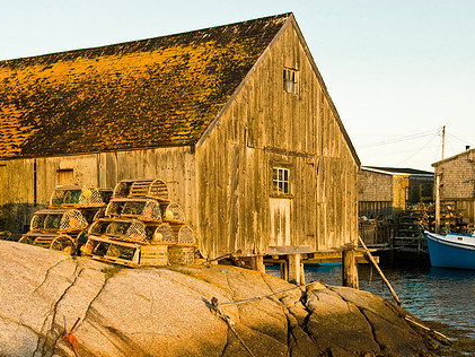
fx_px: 846
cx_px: 299
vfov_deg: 23.8
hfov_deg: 31.2
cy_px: 211
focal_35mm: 62
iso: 400
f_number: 13
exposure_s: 1/80
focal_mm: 31
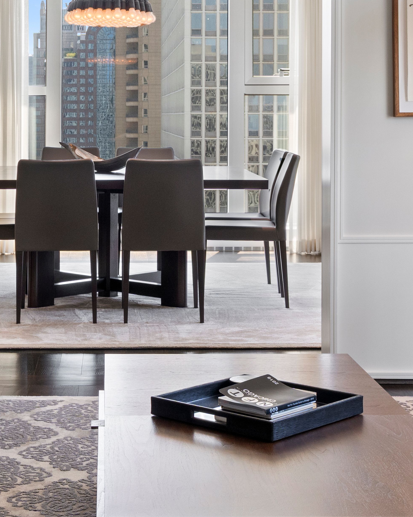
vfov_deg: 25.1
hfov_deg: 20.3
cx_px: 107
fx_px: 1146
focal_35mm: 75
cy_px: 122
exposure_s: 1/13
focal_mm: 20
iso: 320
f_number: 8
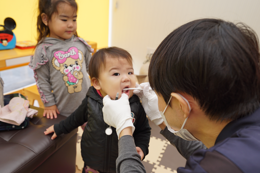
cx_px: 119
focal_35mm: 28
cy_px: 102
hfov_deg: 65.6
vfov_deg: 46.4
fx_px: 201
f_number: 4
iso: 125
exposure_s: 1/60
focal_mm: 22.7
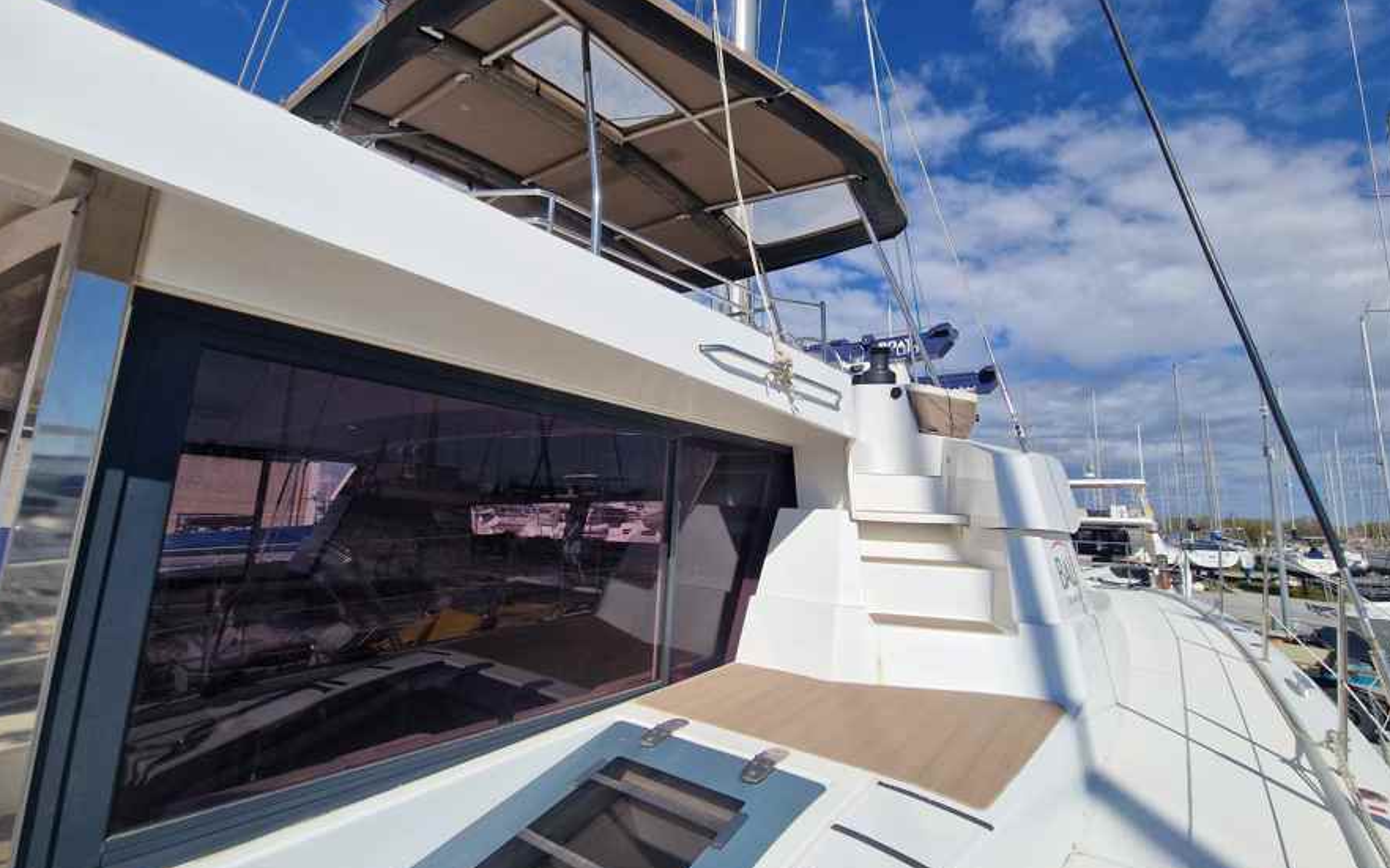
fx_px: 568
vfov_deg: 74.8
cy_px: 425
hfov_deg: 101.4
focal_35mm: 15
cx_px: 717
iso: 50
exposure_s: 1/4304
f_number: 2.2
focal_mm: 2.2
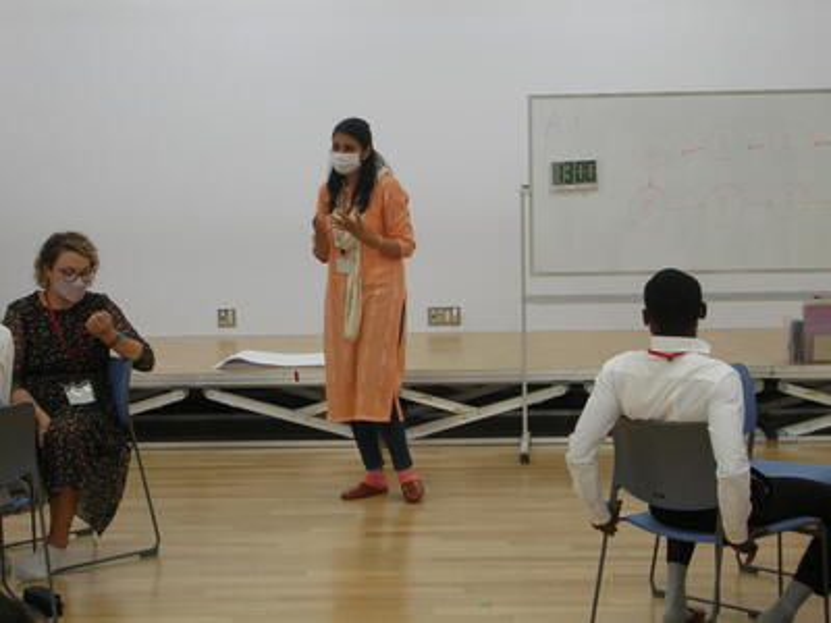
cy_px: 312
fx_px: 1776
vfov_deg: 19.9
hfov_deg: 26.3
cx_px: 416
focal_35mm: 74
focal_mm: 12.3
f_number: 4
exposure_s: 1/15.8
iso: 50
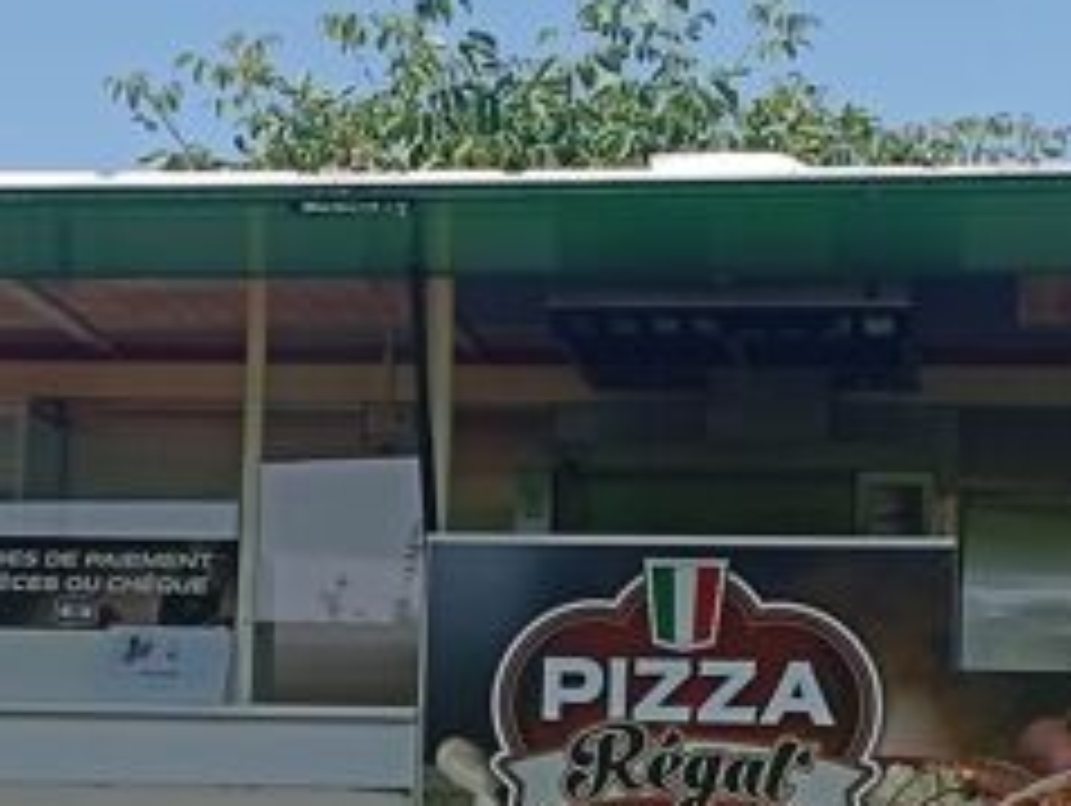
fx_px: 3376
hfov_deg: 18.0
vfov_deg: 13.5
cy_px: 709
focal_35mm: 109
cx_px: 526
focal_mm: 3.98
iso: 52
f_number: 1.8
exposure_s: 1/613
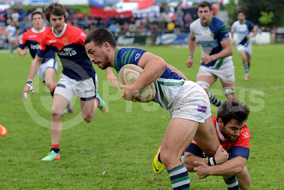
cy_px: 95
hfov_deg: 18.6
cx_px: 142
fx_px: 868
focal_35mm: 110
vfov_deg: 12.5
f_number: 4
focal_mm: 110
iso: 500
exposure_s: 1/500
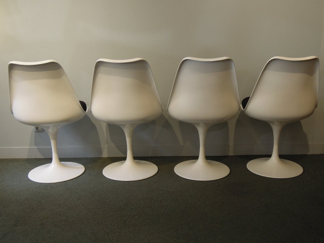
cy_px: 122
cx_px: 162
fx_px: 374
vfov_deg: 36.0
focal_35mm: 40
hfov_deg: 46.8
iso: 160
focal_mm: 7.2
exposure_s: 1/50
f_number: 3.3
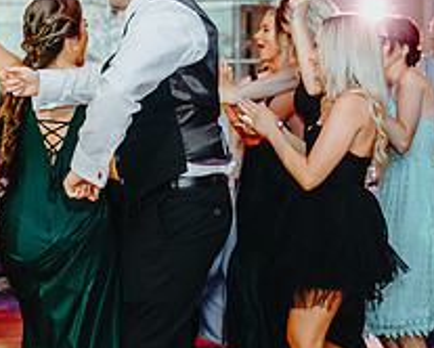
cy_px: 238
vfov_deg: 16.7
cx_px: 78
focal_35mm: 92
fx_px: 1183
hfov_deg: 20.5
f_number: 2
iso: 1250
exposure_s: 1/250
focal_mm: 35
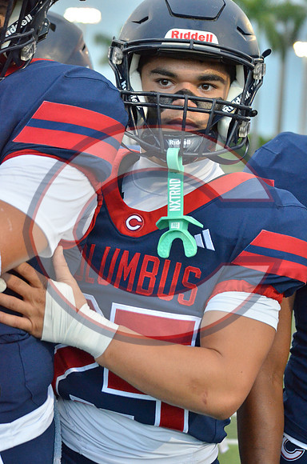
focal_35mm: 93
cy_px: 232
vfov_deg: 22.0
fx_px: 1195
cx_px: 154
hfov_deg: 14.6
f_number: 4.5
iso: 3200
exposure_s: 1/500
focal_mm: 62
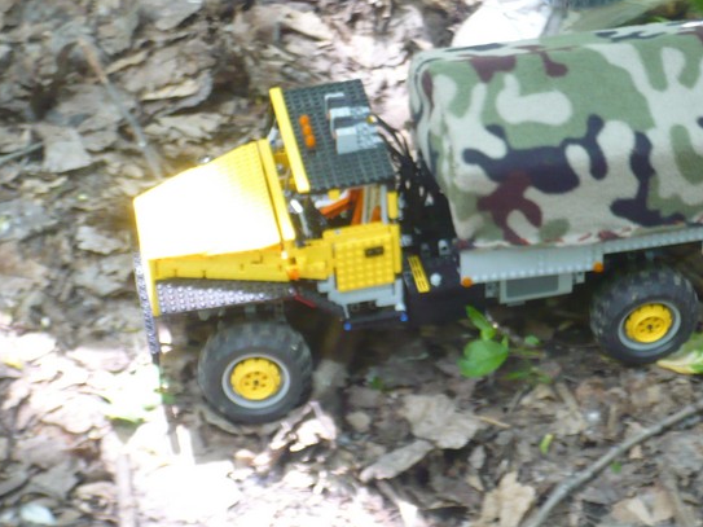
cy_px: 233
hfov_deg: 18.0
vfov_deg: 13.6
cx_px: 476
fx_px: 2213
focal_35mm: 109
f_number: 4.2
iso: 200
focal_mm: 12.2
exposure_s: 1/20
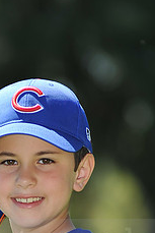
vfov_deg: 4.5
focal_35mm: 455
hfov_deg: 3.0
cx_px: 30
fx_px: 2934
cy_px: 233
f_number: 4.5
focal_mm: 180
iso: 200
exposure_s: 1/1000
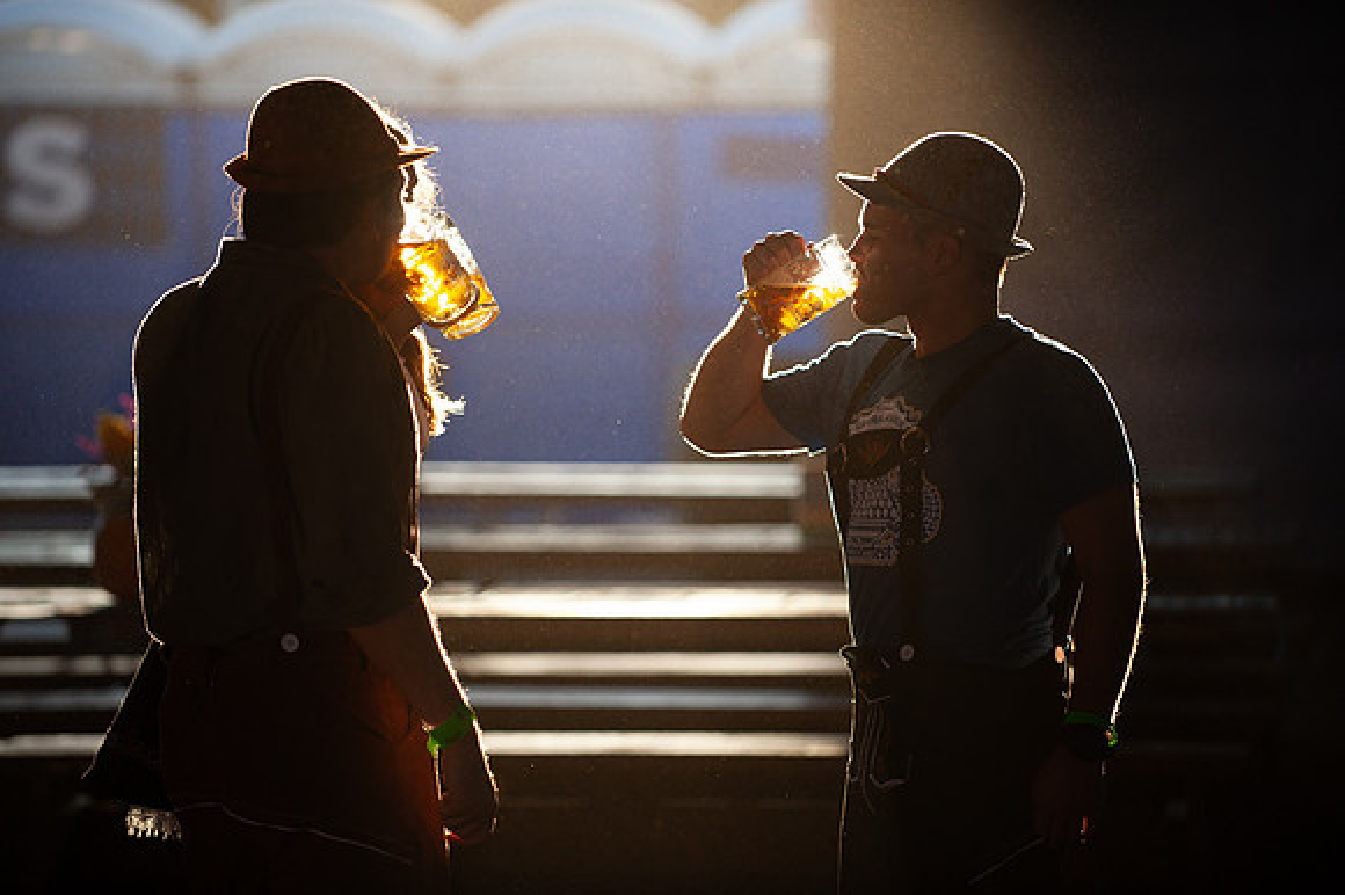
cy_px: 448
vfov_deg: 7.8
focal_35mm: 175
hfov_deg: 11.8
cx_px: 672
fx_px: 6534
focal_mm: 175
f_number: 2.8
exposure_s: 1/400
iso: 200
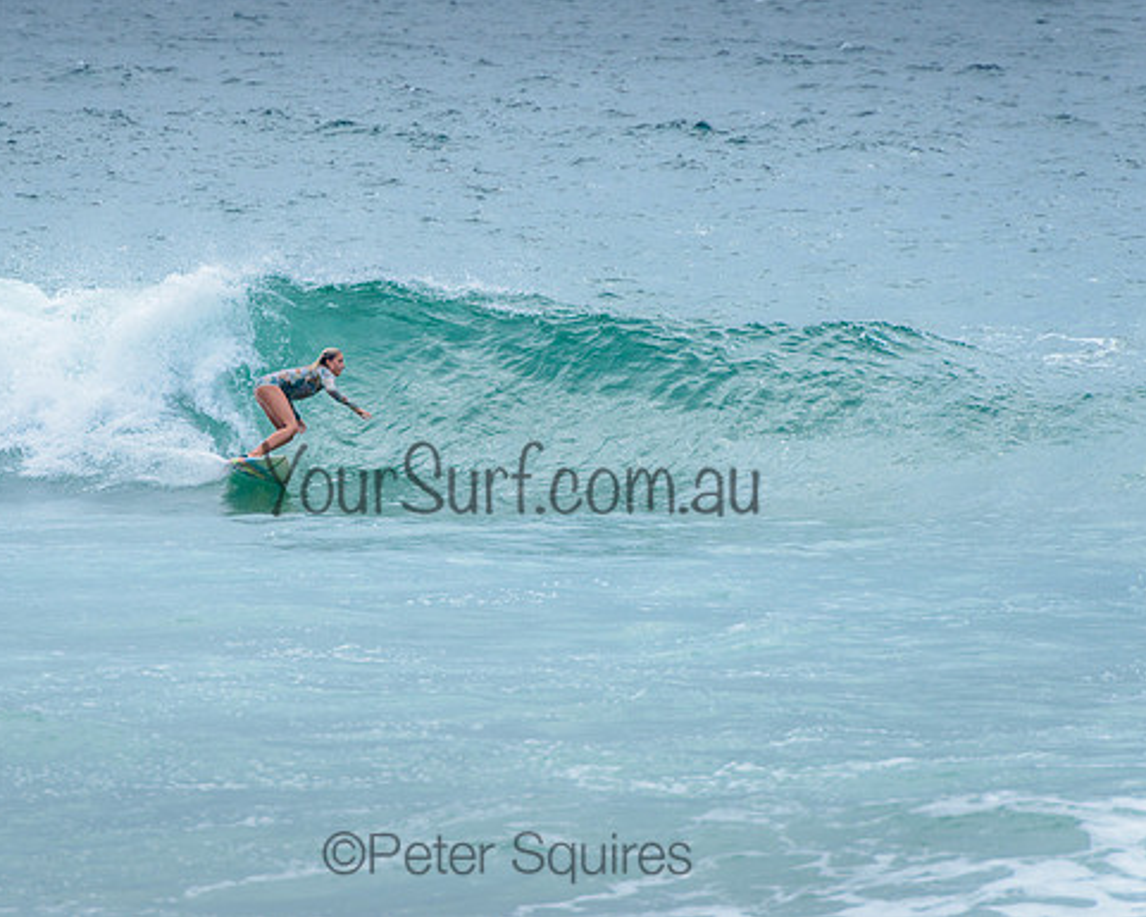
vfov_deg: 2.8
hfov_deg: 3.5
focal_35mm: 555
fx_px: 18828
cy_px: 381
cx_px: 379
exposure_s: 1/1600
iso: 500
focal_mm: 400
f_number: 7.1
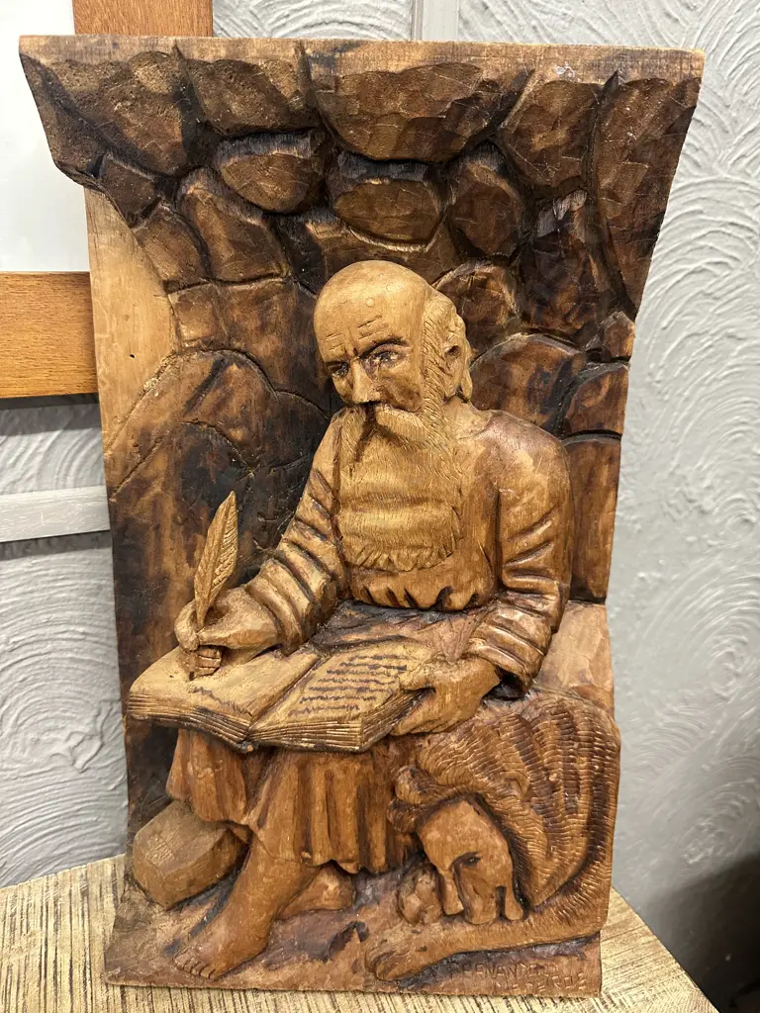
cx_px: 380
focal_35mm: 24
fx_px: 703
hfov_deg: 56.8
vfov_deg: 71.6
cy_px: 506
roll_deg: -2.5
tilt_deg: -22.3
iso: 250
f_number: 1.78
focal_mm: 6.86
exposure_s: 1/50
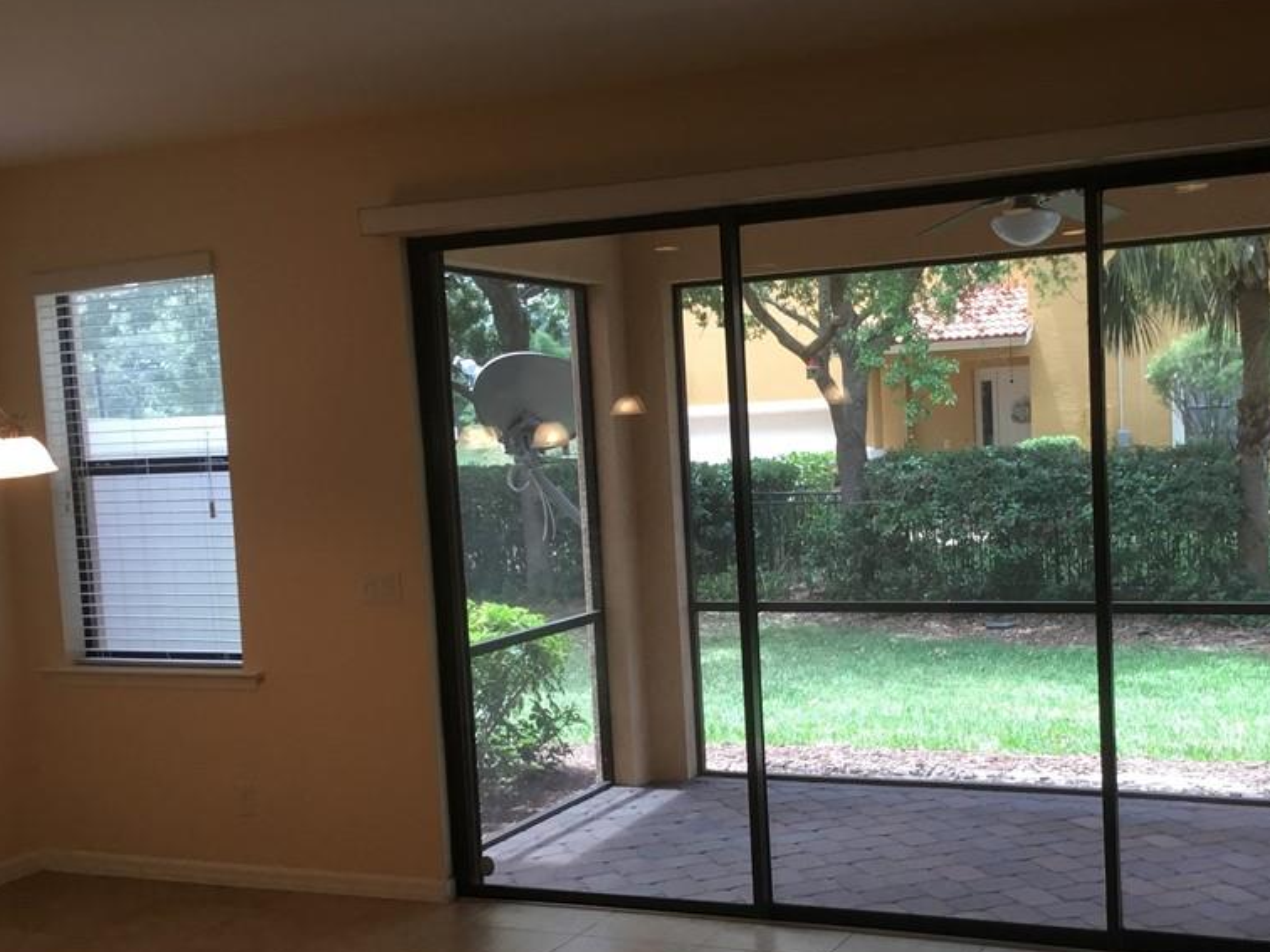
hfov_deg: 44.5
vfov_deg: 34.2
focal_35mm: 42
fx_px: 1541
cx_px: 771
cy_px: 573
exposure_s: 1/40
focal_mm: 3.3
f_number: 2.4
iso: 25
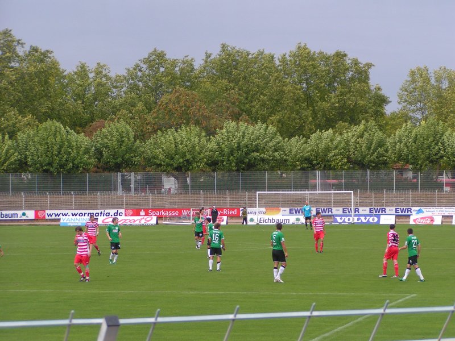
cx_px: 228
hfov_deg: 14.5
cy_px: 170
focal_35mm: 136
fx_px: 1788
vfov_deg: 10.9
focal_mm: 20.9
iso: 50
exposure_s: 1/400
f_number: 3.5
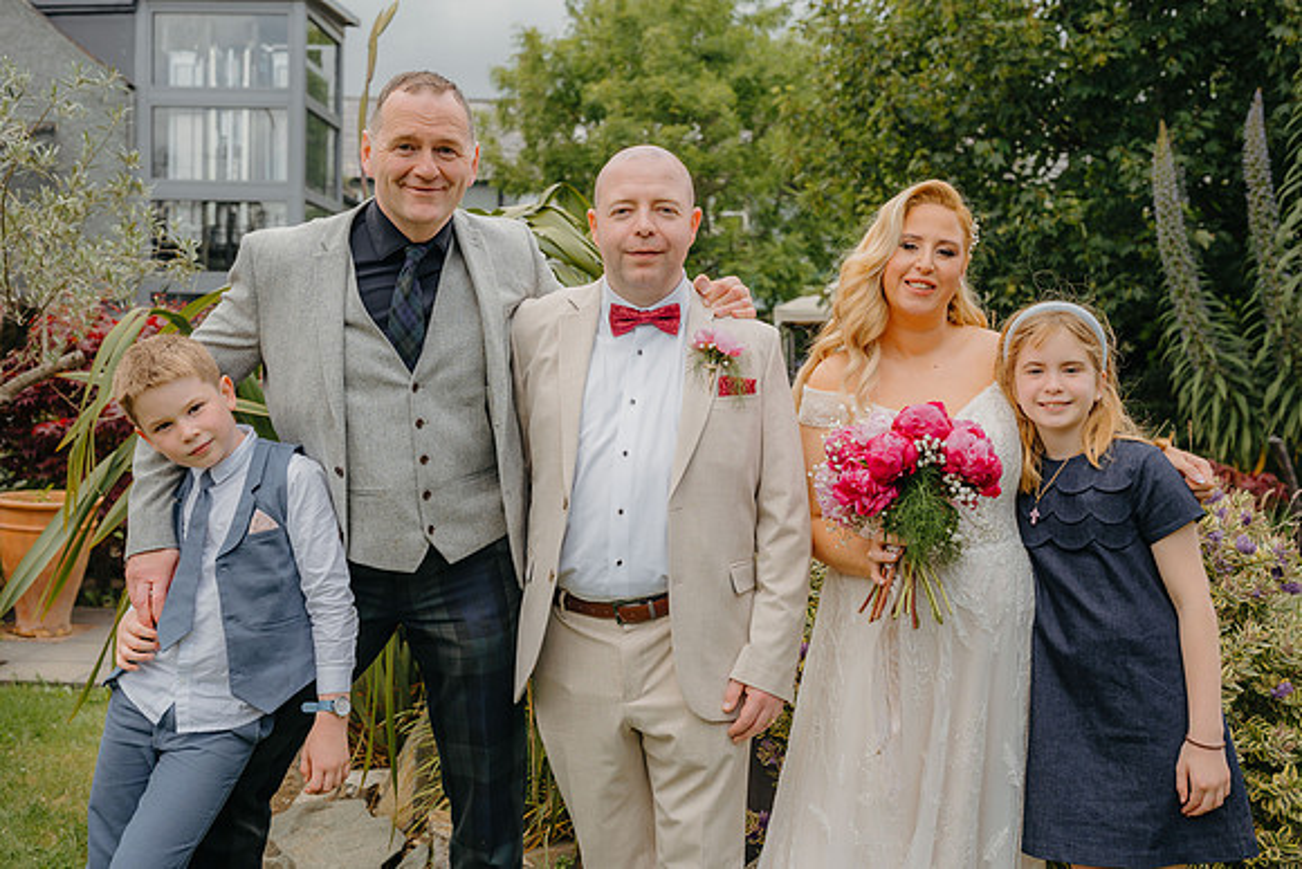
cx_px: 668
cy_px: 435
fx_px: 1410
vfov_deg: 34.2
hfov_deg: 49.6
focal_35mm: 39
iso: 100
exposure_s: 1/320
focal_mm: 35
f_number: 4
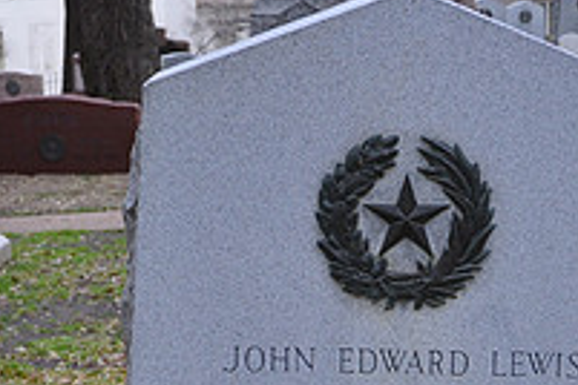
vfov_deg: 11.1
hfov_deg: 16.9
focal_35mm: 121
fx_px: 1943
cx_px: 408
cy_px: 484
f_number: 5
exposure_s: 1/100
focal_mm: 28
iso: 400
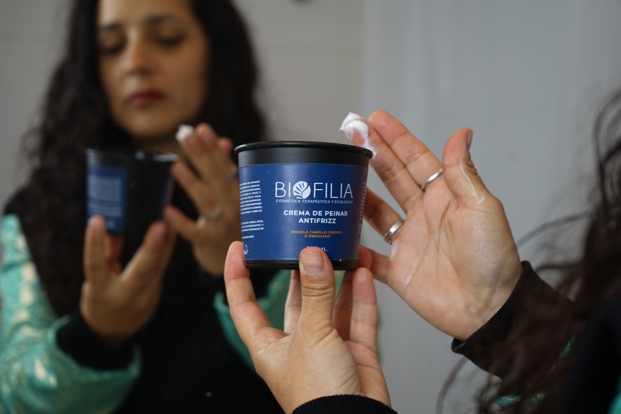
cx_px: 310
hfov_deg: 28.8
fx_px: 1207
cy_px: 207
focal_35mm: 70
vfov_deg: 19.5
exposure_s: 1/13
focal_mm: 70
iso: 50
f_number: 5.6
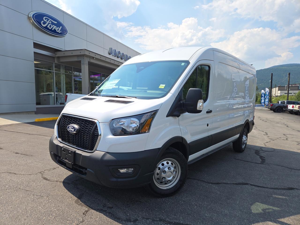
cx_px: 150
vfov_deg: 58.9
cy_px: 112
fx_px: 199
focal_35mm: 23
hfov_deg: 73.9
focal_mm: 5.4
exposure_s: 1/1372
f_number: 1.8
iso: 25
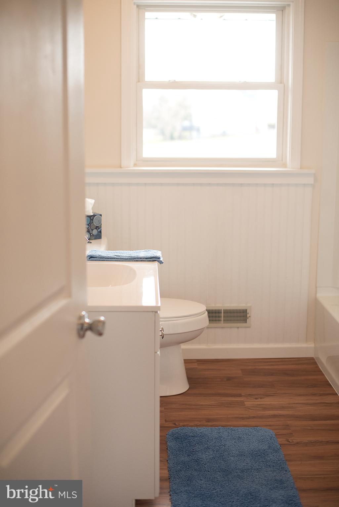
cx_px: 170
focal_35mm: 50
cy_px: 254
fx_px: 705
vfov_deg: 39.6
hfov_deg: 27.0
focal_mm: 50
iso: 1250
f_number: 2.2
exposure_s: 1/320
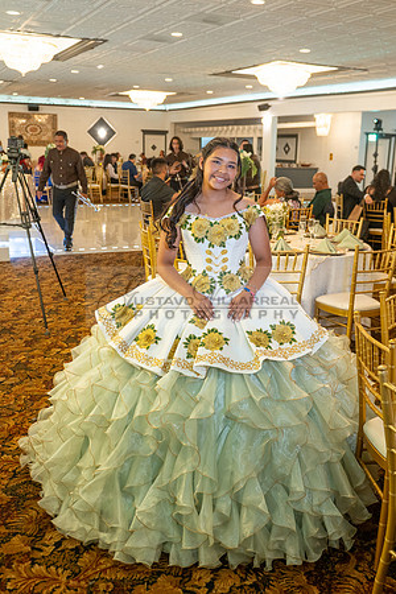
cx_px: 219
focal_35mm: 36
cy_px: 297
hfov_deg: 36.8
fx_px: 594
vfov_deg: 53.1
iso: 640
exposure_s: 1/160
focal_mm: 24
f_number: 3.2
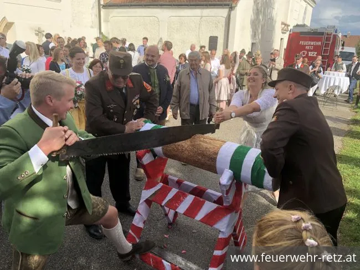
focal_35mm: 28
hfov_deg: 63.5
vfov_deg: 49.7
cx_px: 180
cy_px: 135
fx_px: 291
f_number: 1.8
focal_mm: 4
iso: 20
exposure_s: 1/1000
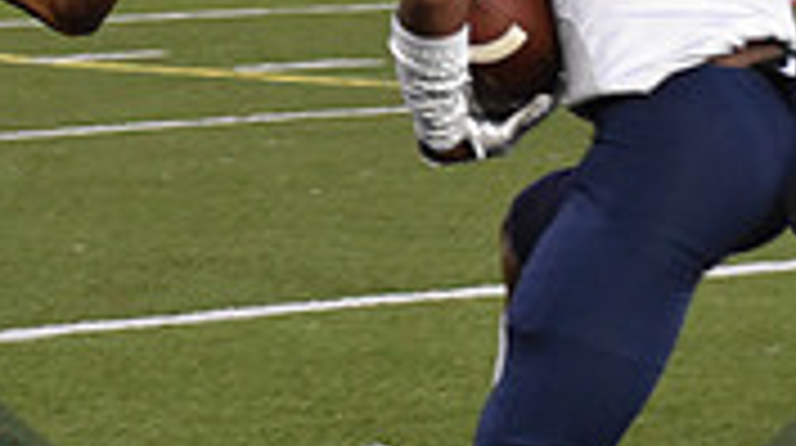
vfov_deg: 2.9
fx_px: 8705
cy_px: 146
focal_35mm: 413
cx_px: 387
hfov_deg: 5.2
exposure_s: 1/320
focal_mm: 80
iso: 3200
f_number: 4.8
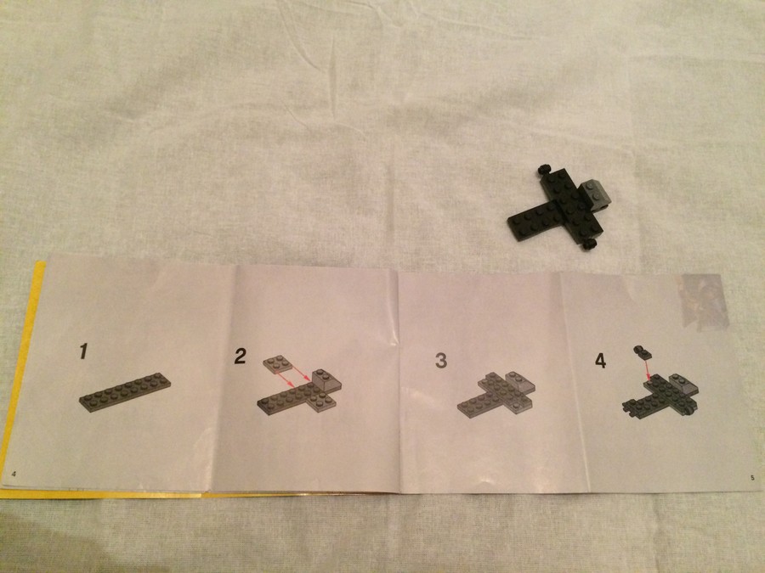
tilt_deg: -67.7
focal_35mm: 29
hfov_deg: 61.7
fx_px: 641
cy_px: 286
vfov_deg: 48.2
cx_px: 382
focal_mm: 4.15
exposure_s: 1/17
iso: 320
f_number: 2.2
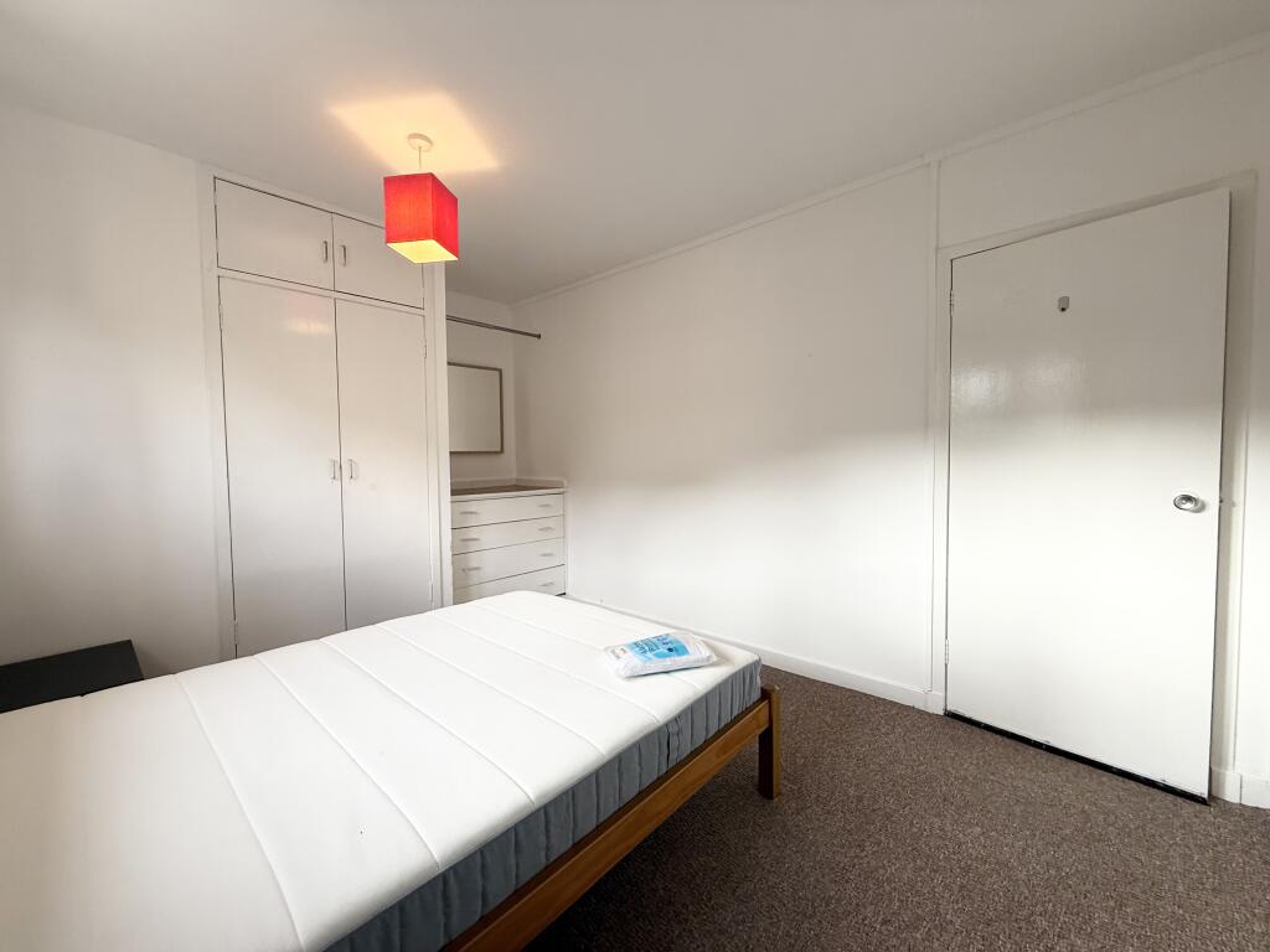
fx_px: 514
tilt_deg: -2.4
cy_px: 476
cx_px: 635
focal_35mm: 14
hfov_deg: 102.1
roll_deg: +0.9
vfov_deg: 85.7
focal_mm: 2.22
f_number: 2.2
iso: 100
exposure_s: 1/100
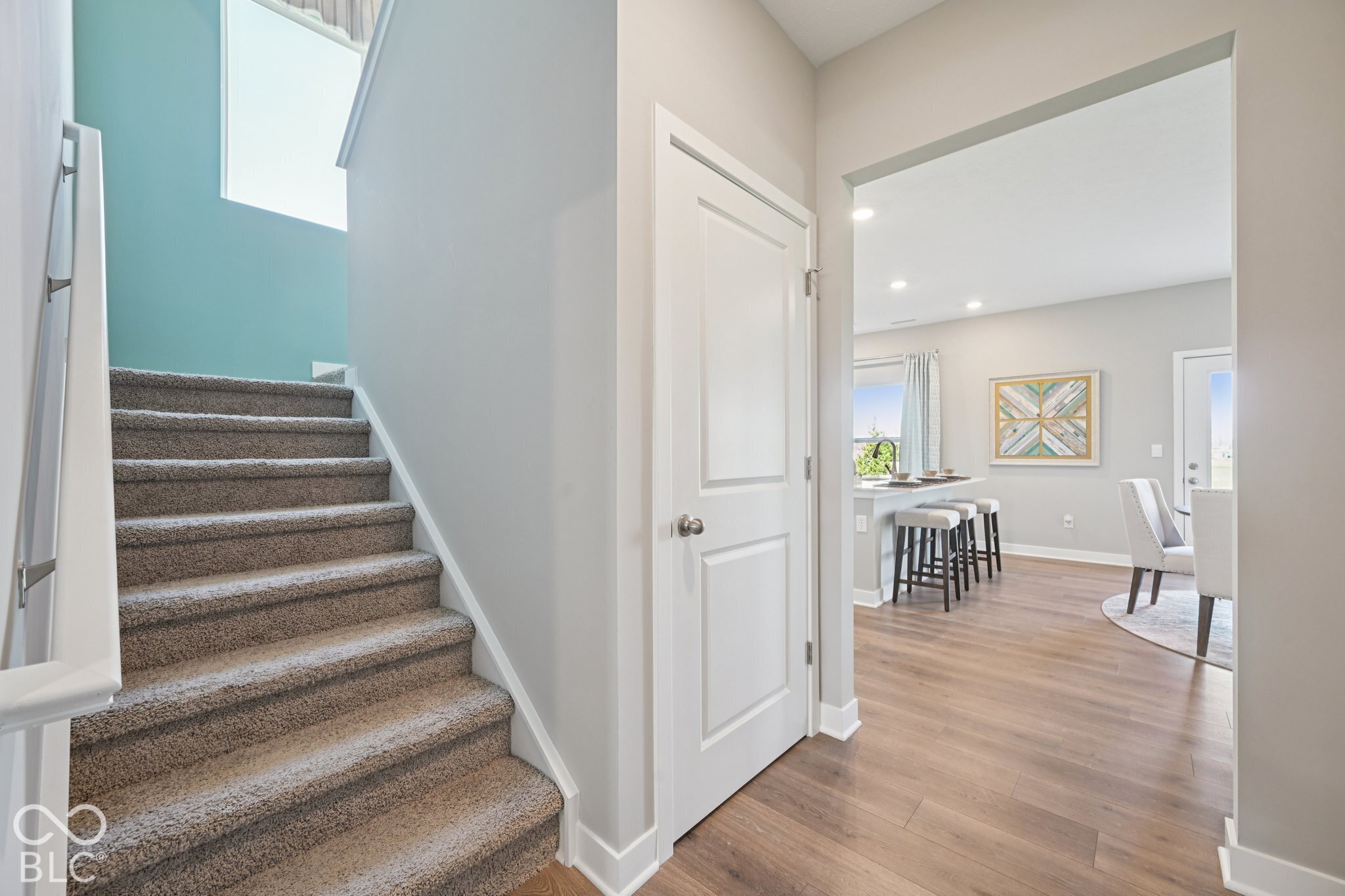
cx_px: 672
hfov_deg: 104.3
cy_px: 448
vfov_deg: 81.2
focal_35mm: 14
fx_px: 523
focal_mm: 14
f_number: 8
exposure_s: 1/13
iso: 400
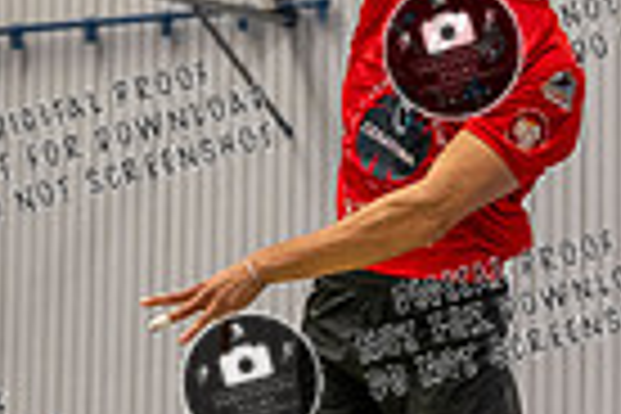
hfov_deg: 6.5
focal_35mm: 317
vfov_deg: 4.3
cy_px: 249
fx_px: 5468
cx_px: 446
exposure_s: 1/1250
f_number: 3.5
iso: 2000
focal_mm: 70
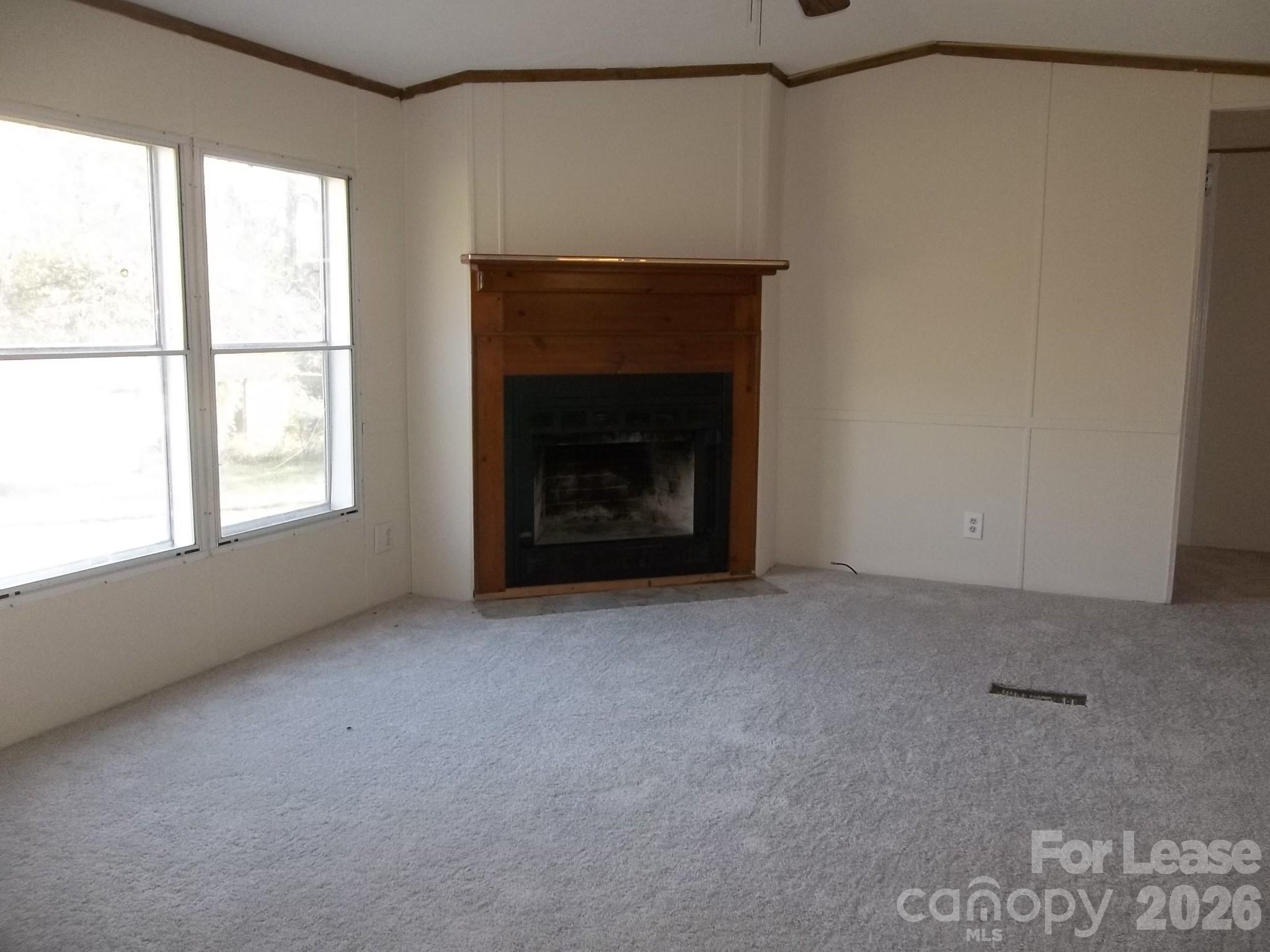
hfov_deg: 65.3
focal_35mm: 27
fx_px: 991
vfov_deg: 51.4
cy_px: 476
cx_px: 635
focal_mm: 4.9
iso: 160
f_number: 3.5
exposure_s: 1/40
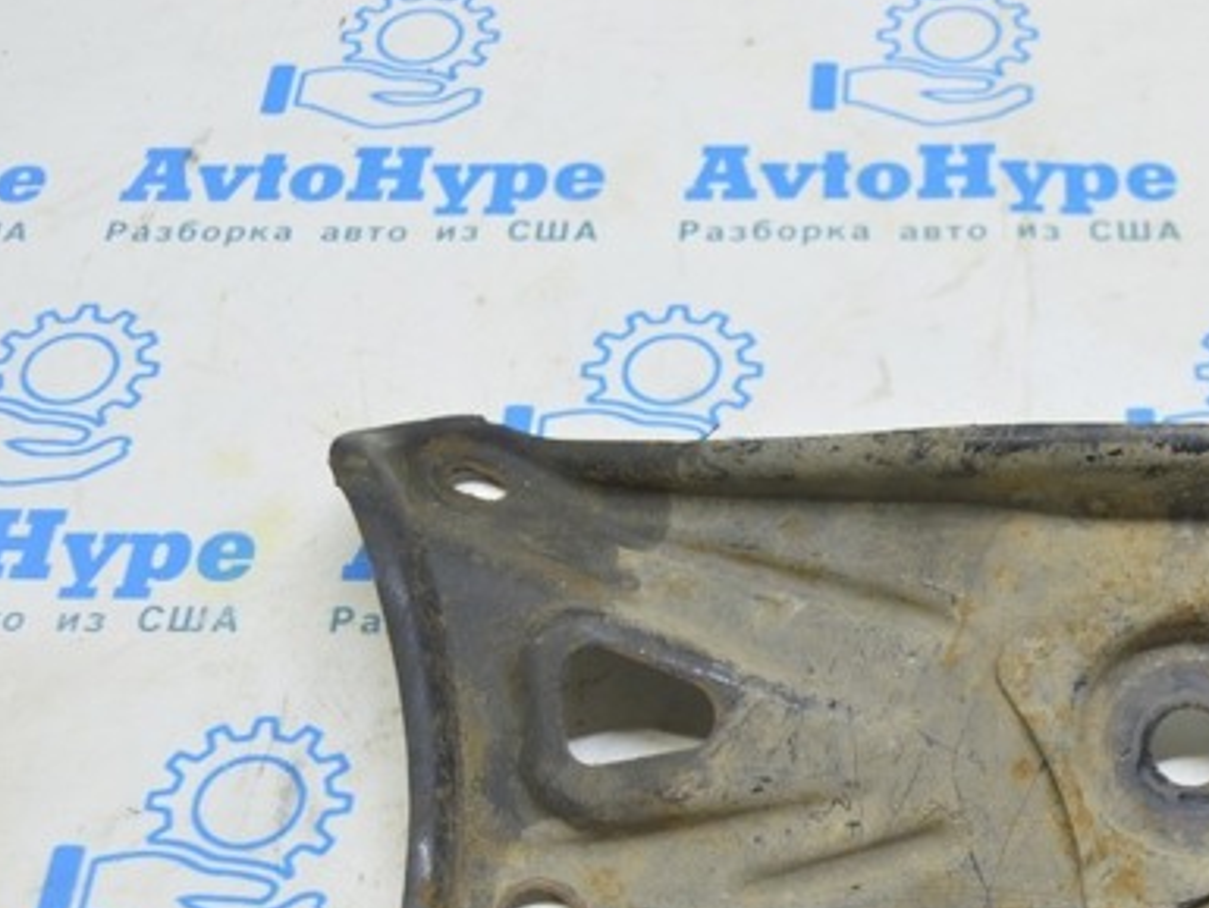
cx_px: 845
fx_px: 2341
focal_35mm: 67
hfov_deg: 28.7
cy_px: 617
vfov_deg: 21.8
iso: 400
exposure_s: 1/20
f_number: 5.6
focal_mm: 28
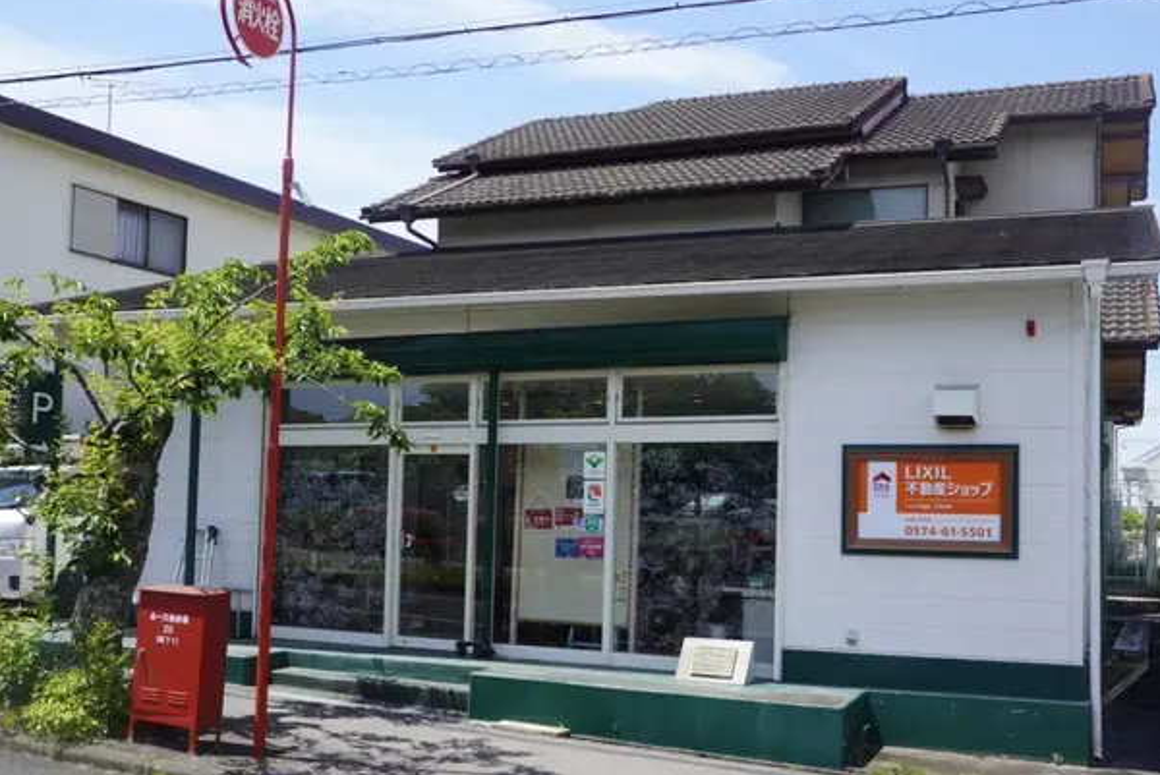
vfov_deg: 41.2
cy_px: 402
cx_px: 617
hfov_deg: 58.6
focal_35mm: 32
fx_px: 1032
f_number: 9
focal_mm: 20
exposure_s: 1/125
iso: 100
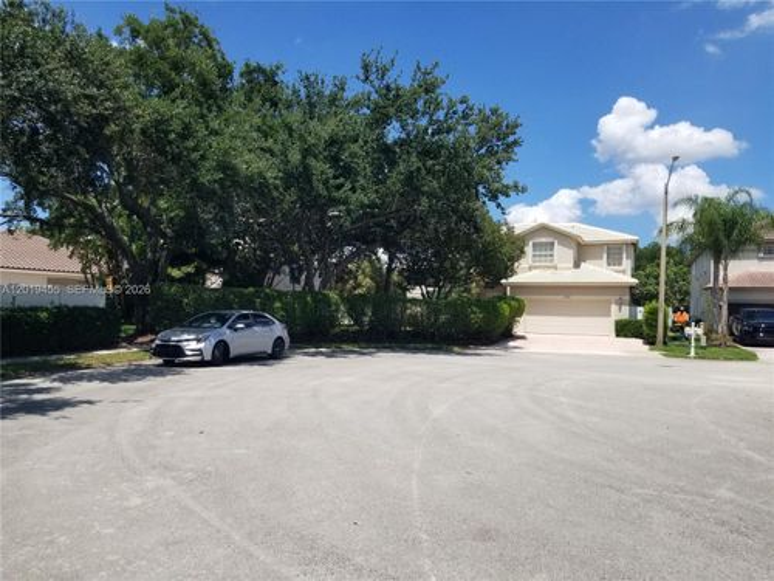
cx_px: 387
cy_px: 290
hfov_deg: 67.3
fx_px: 581
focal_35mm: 26
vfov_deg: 53.1
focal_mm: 4.25
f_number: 1.7
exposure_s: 1/2856
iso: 50
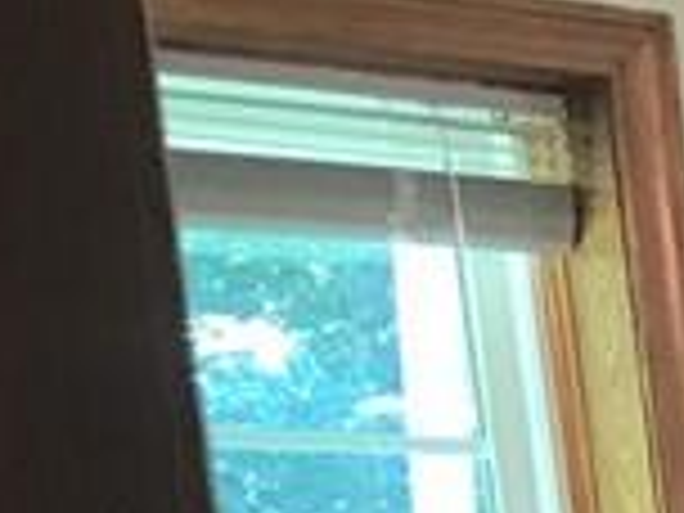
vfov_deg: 6.9
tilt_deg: -13.4
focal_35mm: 189
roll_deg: +0.3
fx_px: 3735
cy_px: 1647
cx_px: 2259
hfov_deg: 8.3
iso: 40
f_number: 1.8
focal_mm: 3.99
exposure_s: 1/17
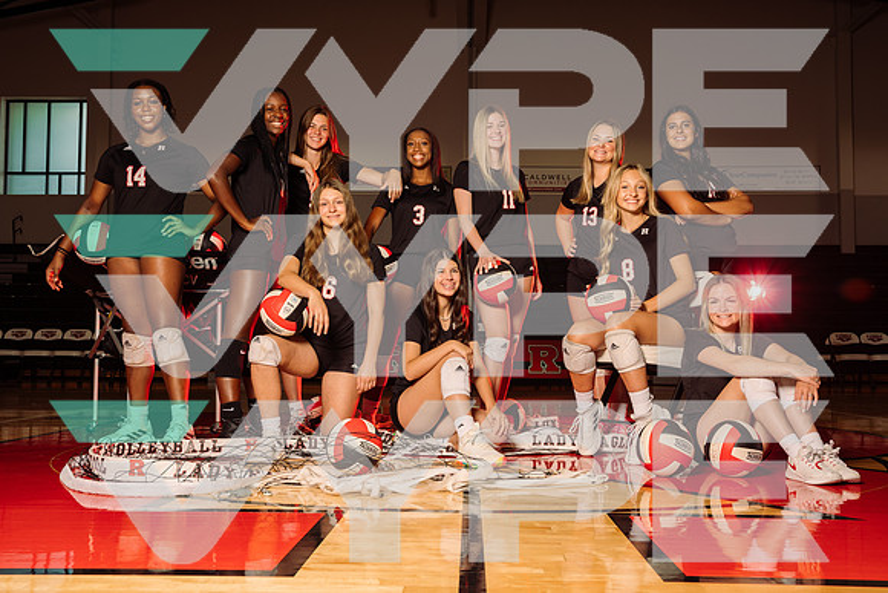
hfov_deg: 51.9
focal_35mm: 37
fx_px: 913
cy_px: 296
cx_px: 444
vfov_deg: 36.0
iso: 160
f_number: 8
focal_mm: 37
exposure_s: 1/250
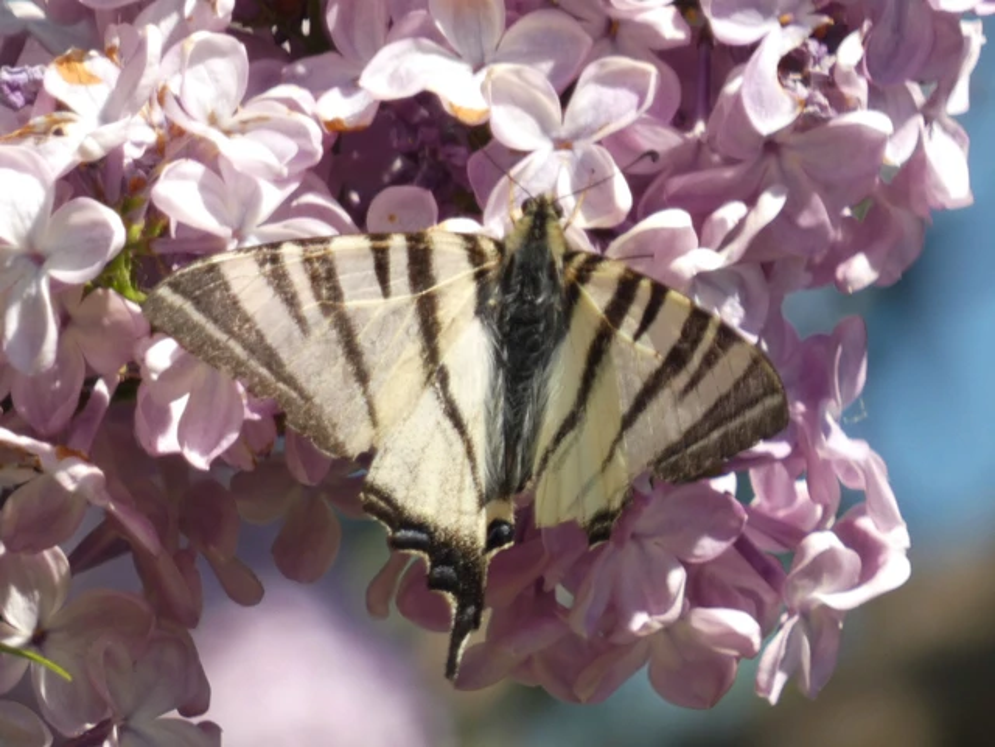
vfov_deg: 1.6
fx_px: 27221
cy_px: 374
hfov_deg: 2.1
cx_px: 498
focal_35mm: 947
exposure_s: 1/125
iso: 100
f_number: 5.6
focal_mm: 169.6
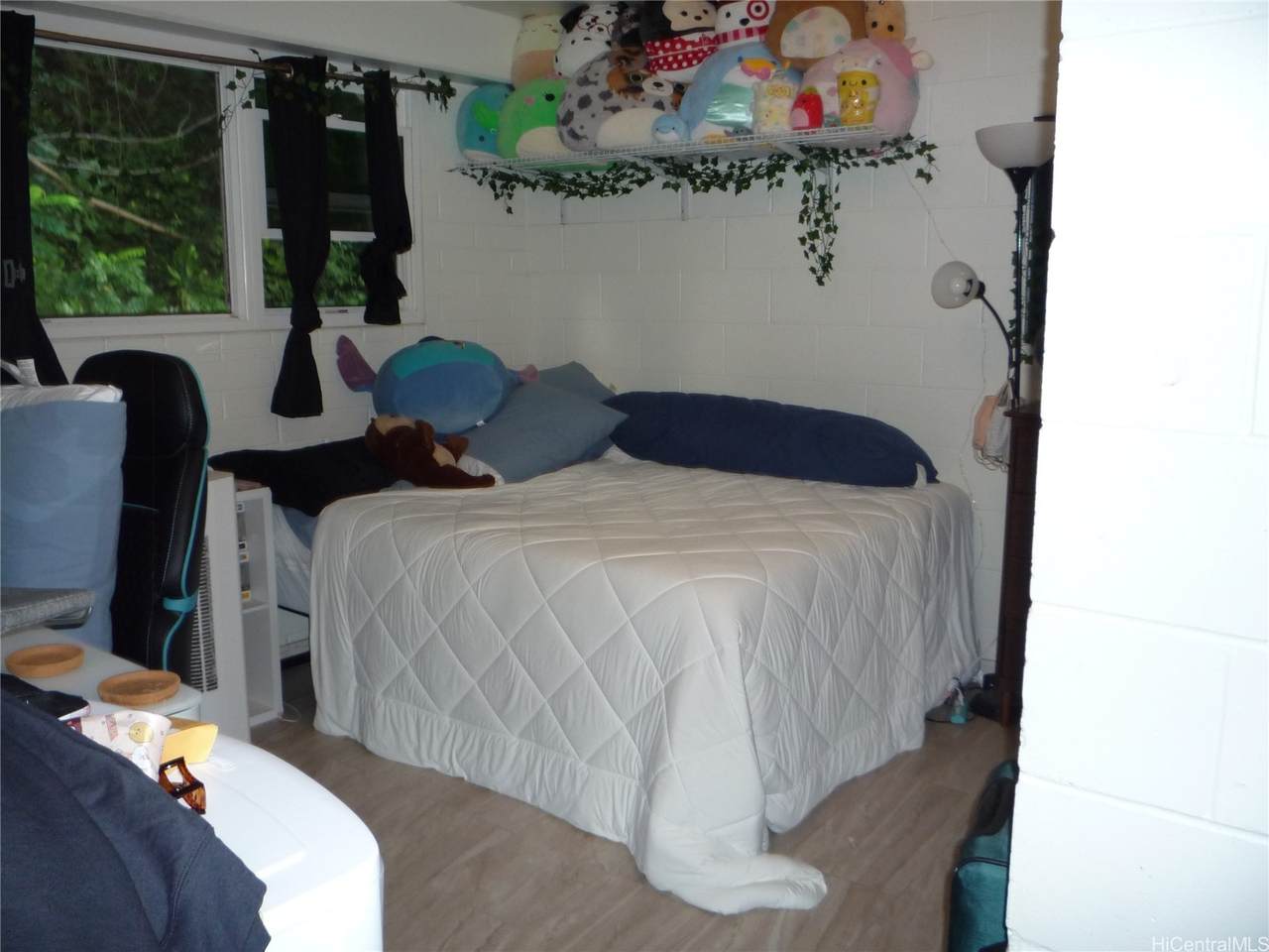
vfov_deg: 46.8
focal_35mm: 30
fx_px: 1100
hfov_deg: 60.0
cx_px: 634
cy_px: 476
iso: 200
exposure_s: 1/30
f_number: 3.3
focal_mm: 5.2
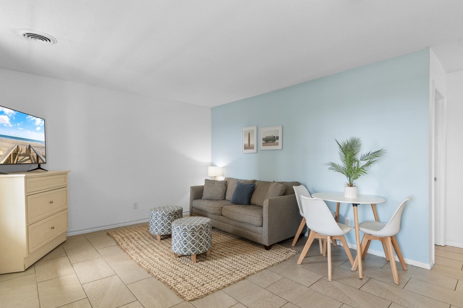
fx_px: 219
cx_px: 245
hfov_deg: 93.2
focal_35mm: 17
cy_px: 156
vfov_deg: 70.4
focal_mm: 11
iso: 100
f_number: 4.8
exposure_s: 1/5
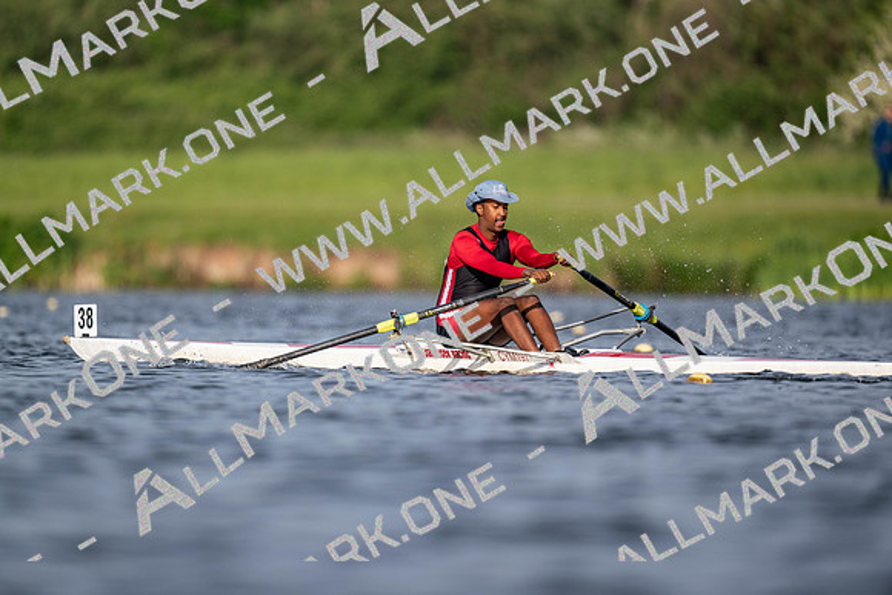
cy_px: 298
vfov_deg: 2.3
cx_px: 446
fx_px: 14869
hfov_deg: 3.4
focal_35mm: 600
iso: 220
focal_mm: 600
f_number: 4
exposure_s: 1/2500
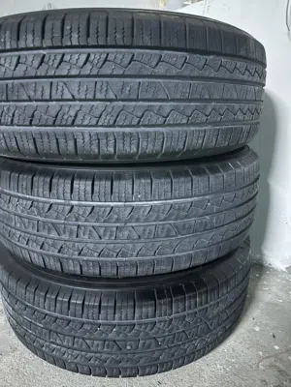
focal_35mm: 24
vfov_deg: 71.6
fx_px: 269
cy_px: 194
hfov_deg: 56.8
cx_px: 146
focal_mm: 6.86
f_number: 1.78
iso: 1600
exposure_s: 1/17
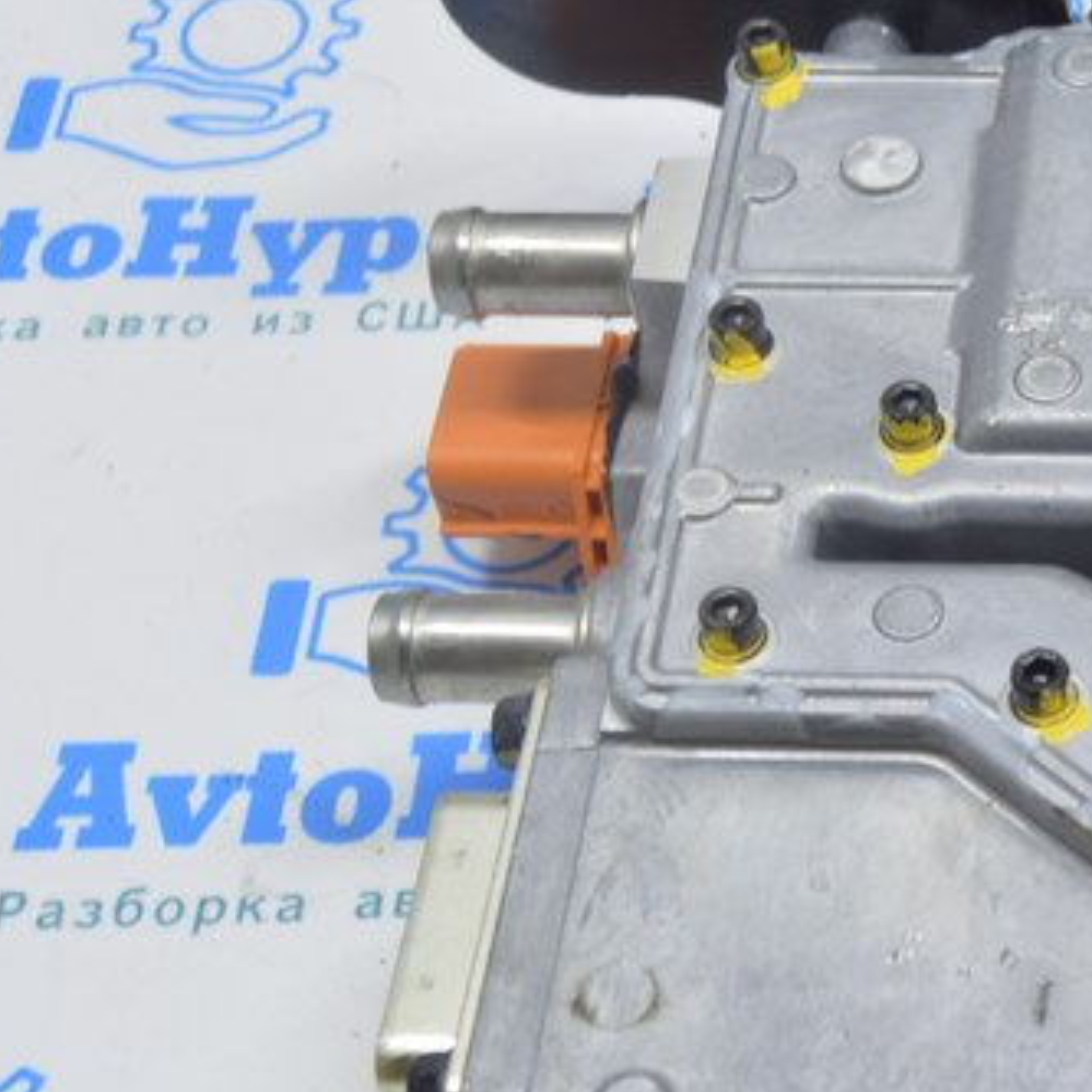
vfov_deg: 18.5
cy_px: 589
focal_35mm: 94
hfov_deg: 17.5
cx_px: 1377
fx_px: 3355
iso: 400
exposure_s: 1/20
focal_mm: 24
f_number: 5.6
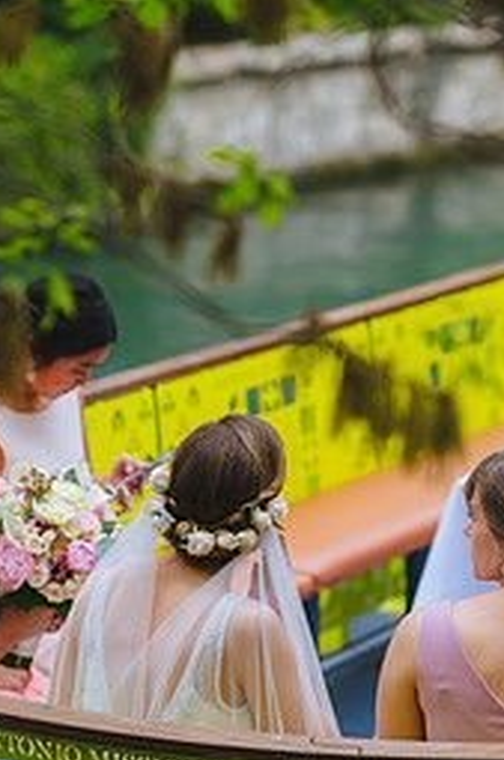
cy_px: 525
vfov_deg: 13.7
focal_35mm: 150
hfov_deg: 9.1
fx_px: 3163
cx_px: 240
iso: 200
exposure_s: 1/2000
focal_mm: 85
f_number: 2.2
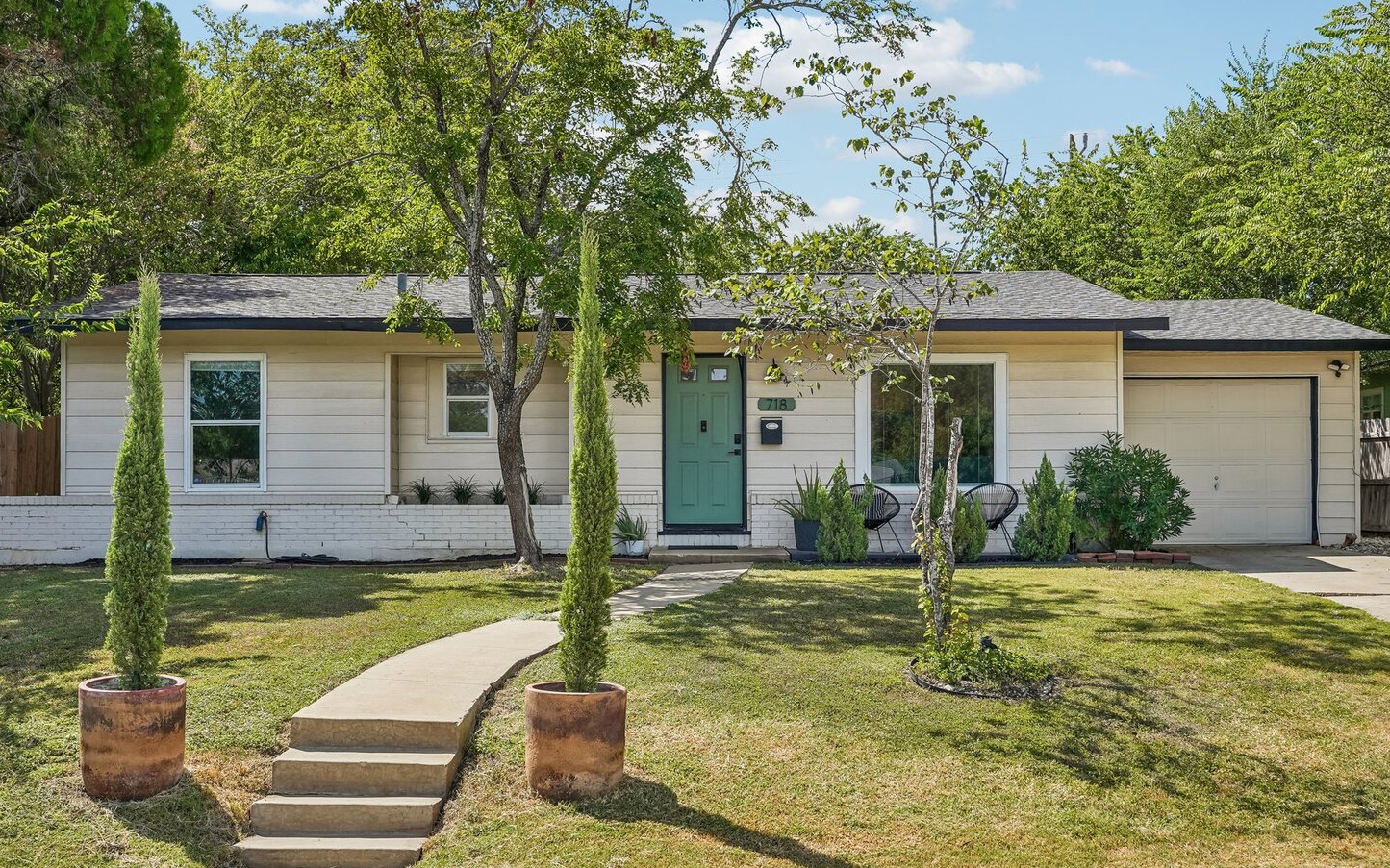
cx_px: 711
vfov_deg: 32.0
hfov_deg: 49.3
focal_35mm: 40
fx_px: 1515
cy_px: 391
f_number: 8
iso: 100
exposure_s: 1/200
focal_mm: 35
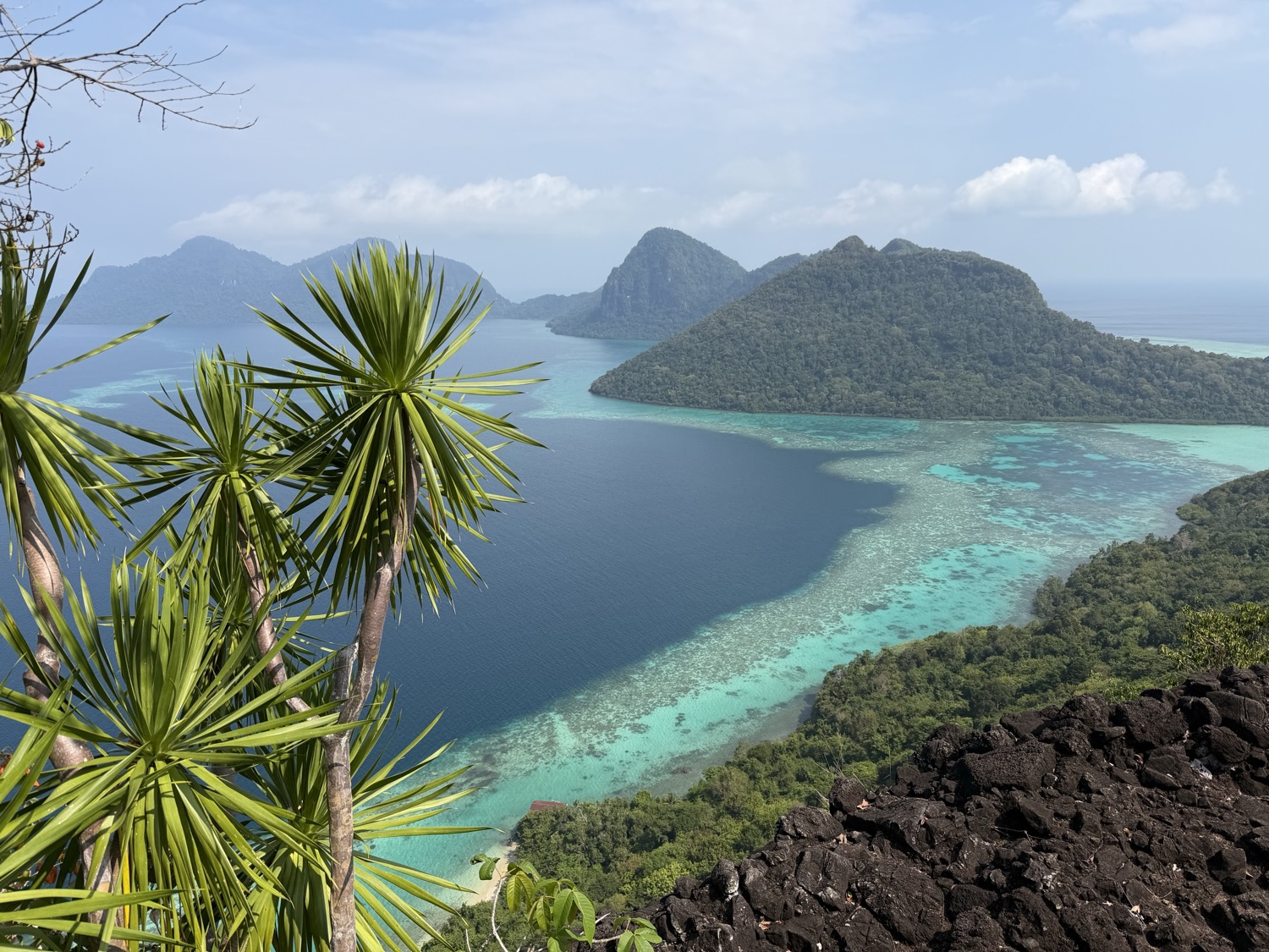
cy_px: 476
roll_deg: +1.0
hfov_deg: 71.6
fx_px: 880
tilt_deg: -12.2
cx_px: 634
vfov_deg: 56.8
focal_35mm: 24
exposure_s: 1/4975
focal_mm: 6.76
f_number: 1.78
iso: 80
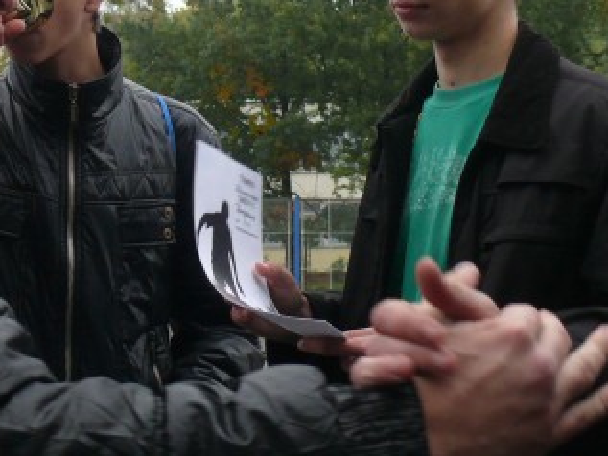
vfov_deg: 13.8
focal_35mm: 107
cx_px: 153
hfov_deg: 18.3
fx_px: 1880
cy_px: 90
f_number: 3.2
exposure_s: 1/200
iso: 200
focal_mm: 9.4
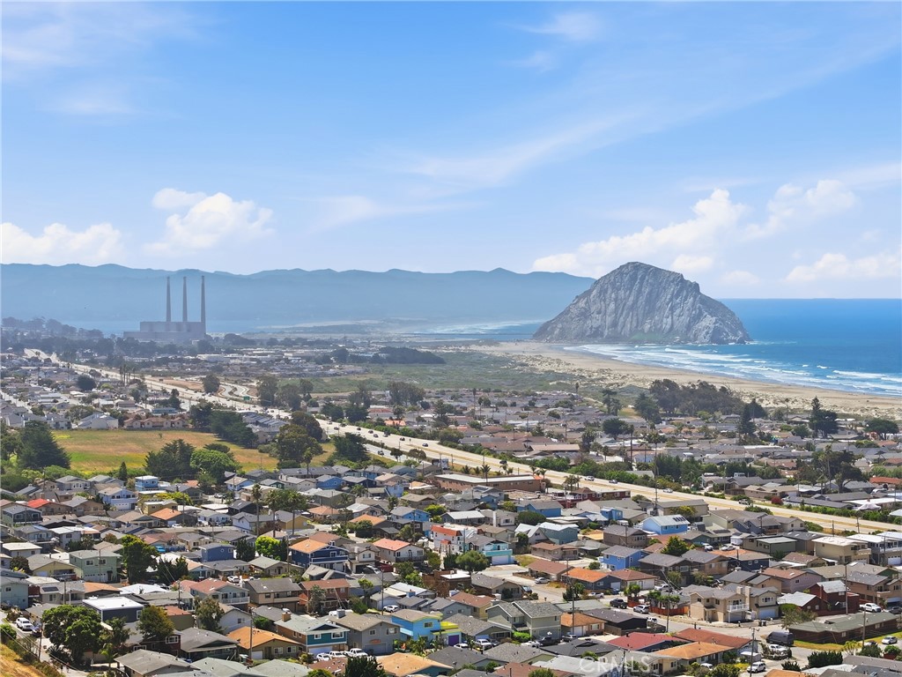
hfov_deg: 27.8
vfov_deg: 21.0
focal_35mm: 70
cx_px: 451
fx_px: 1824
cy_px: 338
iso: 100
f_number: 2.8
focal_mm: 19.4
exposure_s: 1/1250
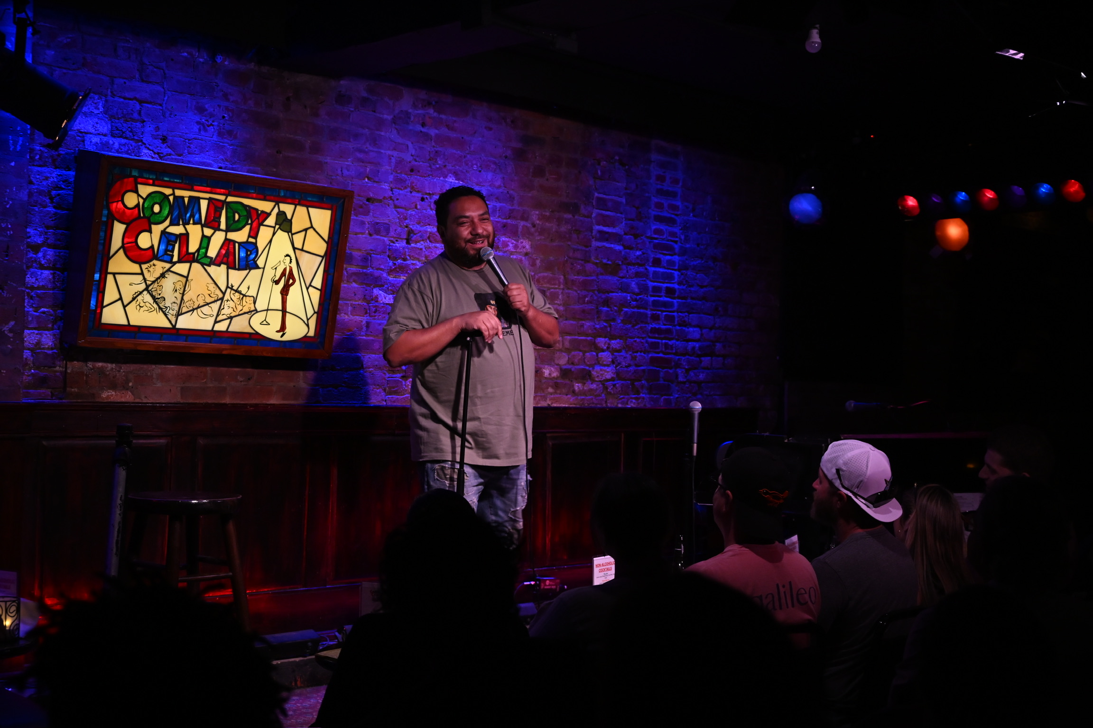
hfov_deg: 41.1
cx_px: 546
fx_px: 1457
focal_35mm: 48
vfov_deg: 28.1
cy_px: 364
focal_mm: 48
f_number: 5.6
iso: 2500
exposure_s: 1/50
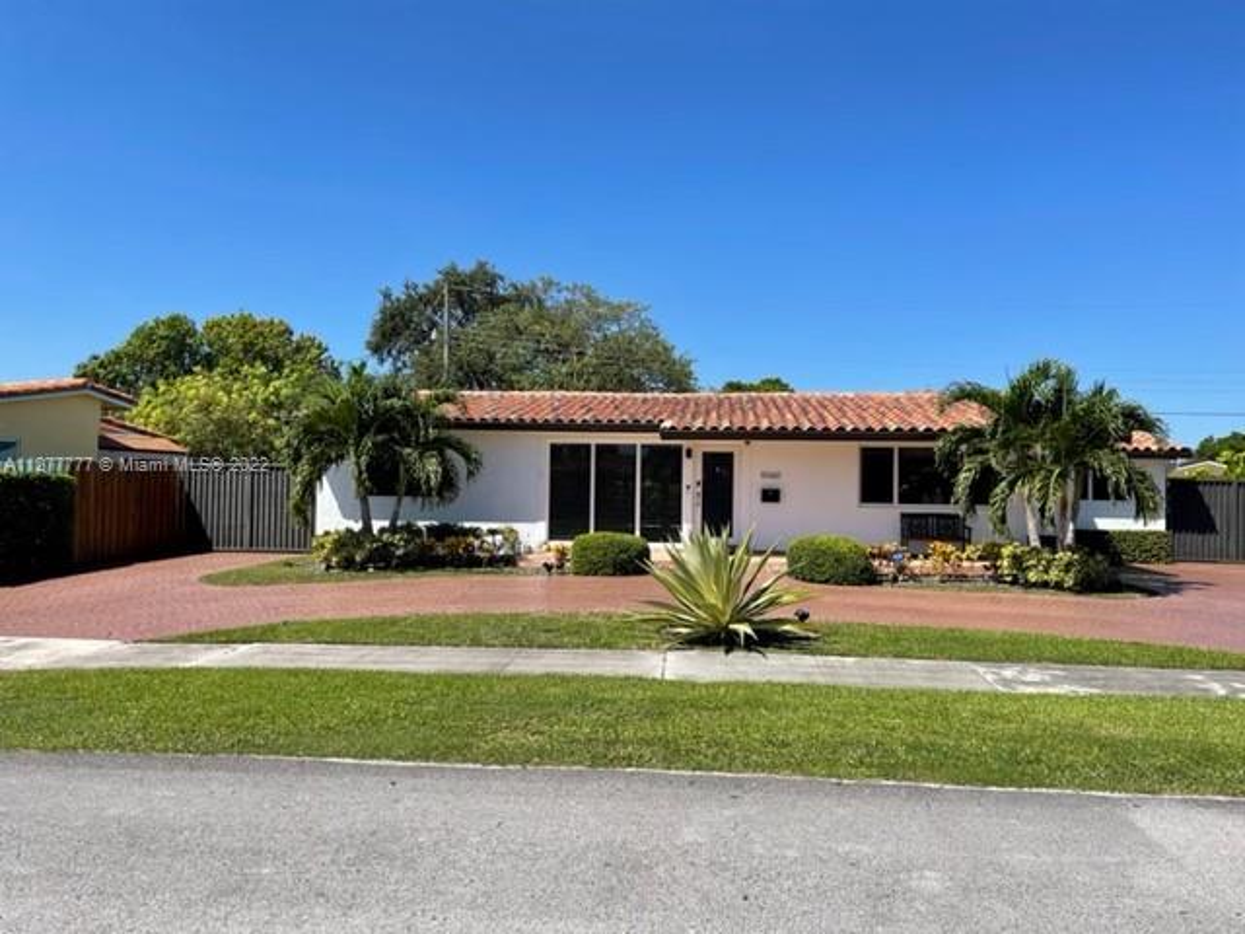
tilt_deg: +1.1
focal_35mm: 26
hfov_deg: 67.3
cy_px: 467
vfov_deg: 53.1
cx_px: 622
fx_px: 935
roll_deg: -1.3
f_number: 1.6
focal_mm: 5.1
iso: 32
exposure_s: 1/2924
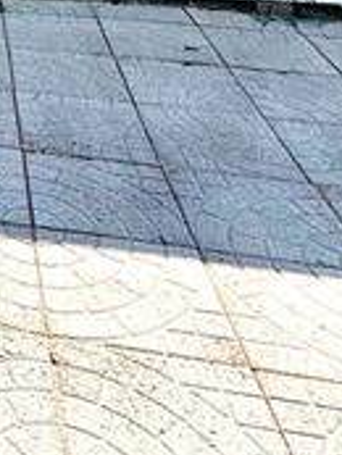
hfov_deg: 18.7
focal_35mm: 62
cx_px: -260
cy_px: -176
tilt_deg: -7.7
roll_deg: +1.2
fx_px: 816
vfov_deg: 25.5
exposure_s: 1/3610
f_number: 2.2
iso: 50
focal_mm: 2.22
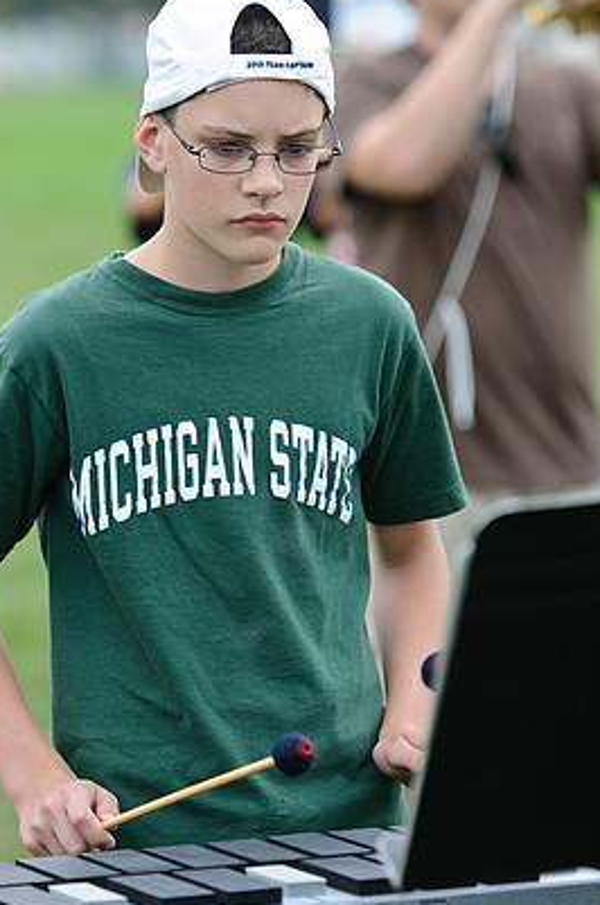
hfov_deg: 6.5
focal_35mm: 211
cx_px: 279
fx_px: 5282
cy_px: 483
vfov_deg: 9.8
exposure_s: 1/350
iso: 200
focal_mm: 125
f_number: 2.8
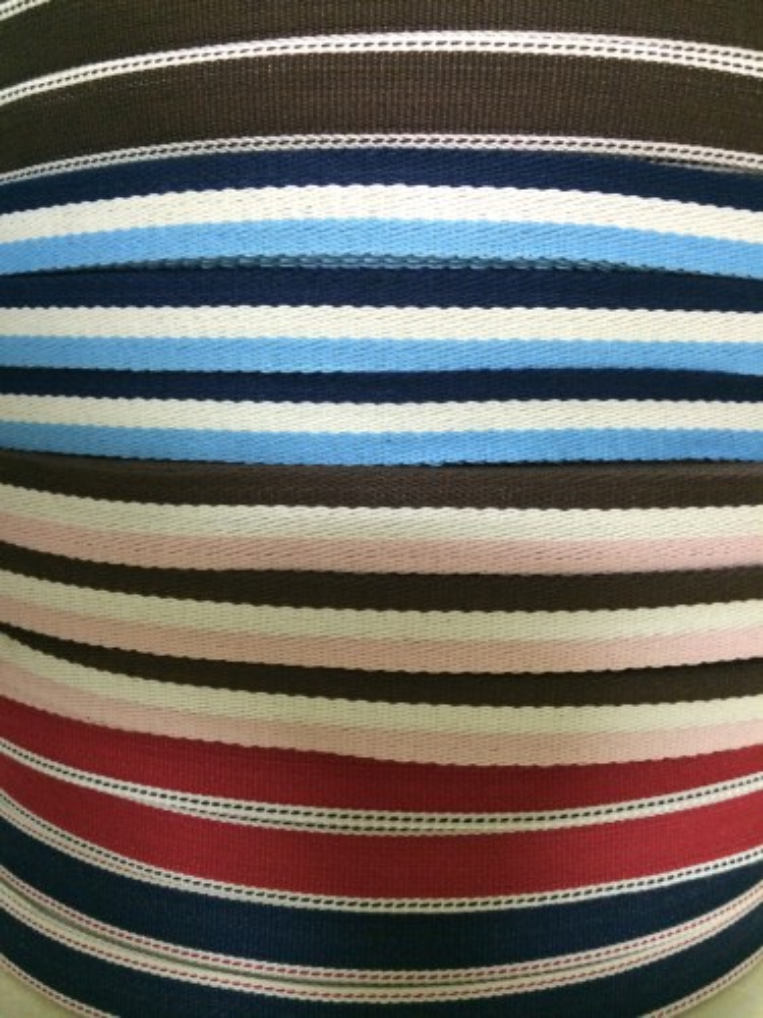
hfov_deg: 46.8
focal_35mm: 30
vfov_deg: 60.0
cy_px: 509
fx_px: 882
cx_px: 382
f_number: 2.2
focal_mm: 4.12
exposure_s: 1/17
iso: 400
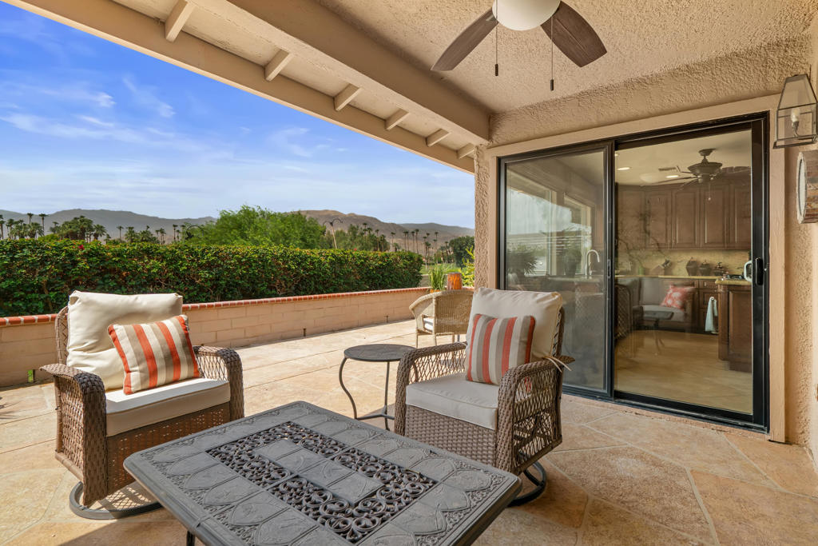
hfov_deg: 93.3
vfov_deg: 70.5
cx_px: 409
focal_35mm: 17
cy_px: 273
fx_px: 386
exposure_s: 1/20
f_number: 8
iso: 320
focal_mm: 17
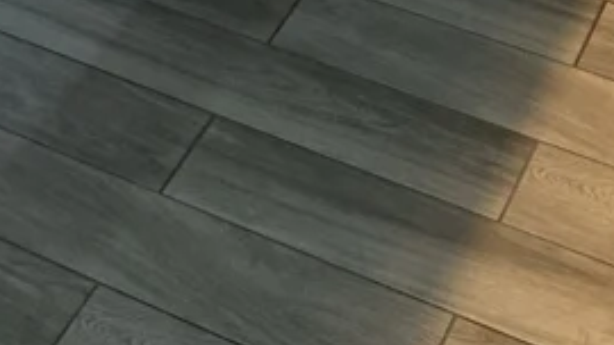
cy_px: -104
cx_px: -231
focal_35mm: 112
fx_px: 1824
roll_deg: -0.2
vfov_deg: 10.6
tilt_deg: -33.8
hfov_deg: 17.6
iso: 320
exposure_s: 1/50
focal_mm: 4.25
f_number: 1.8
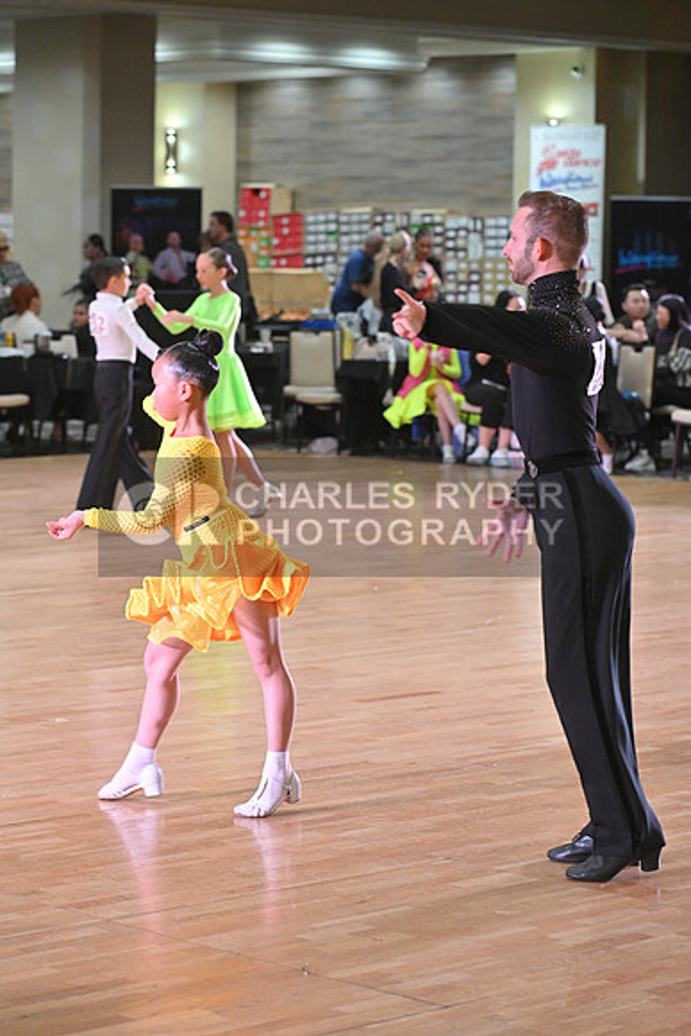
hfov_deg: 12.5
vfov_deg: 18.6
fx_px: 3165
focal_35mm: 110
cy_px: 518
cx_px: 346
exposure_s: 1/320
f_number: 5
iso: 3200
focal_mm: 110
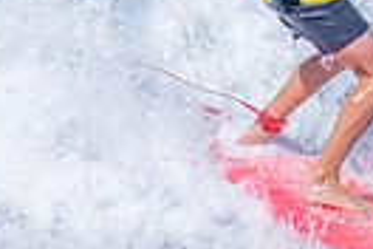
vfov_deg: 0.3
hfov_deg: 0.4
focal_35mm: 4803
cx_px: 590
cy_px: 43
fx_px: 49761
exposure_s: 1/2000
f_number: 11
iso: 640
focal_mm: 800
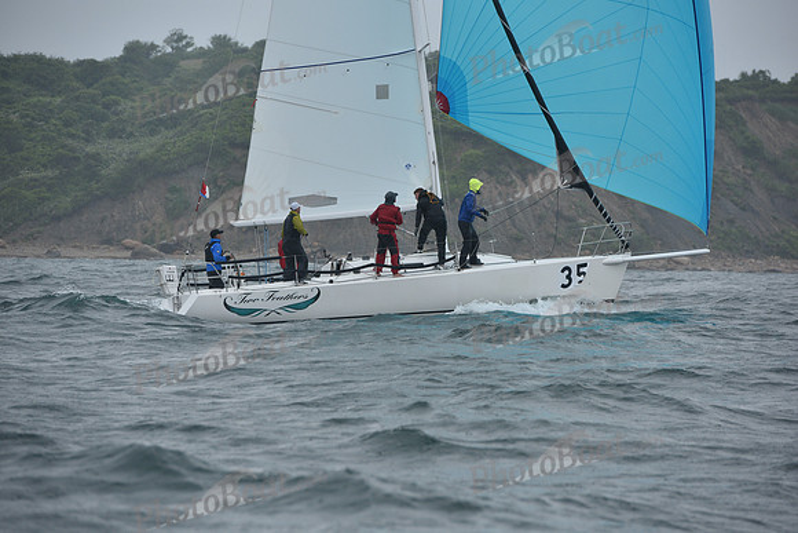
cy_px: 266
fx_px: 4434
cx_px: 399
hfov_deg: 10.3
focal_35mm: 200
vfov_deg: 6.9
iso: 320
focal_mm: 200
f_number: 6.3
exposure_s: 1/1000
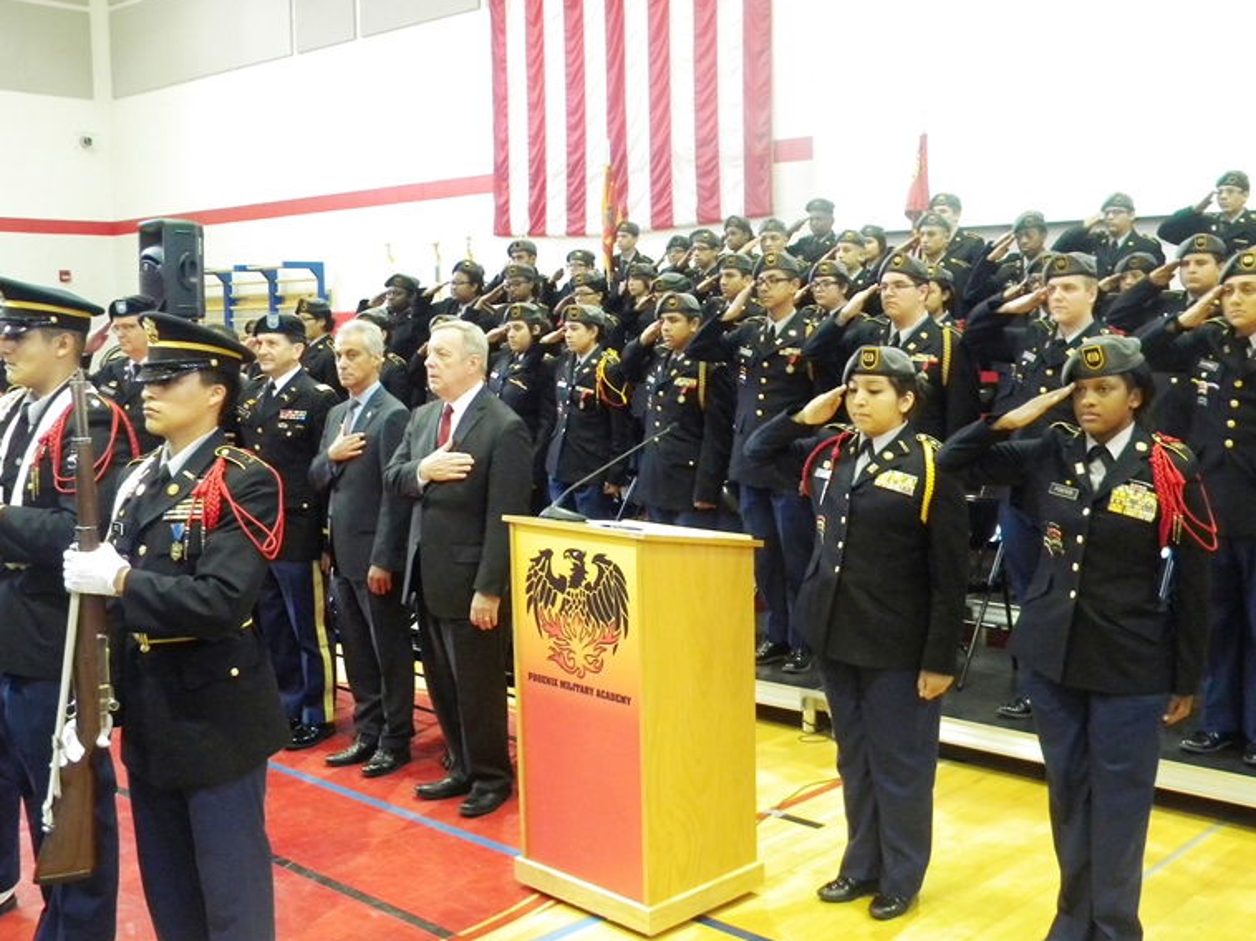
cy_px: 474
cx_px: 636
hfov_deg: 49.0
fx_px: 1378
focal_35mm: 38
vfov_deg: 37.7
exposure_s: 1/17
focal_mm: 6.4
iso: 400
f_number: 3.7
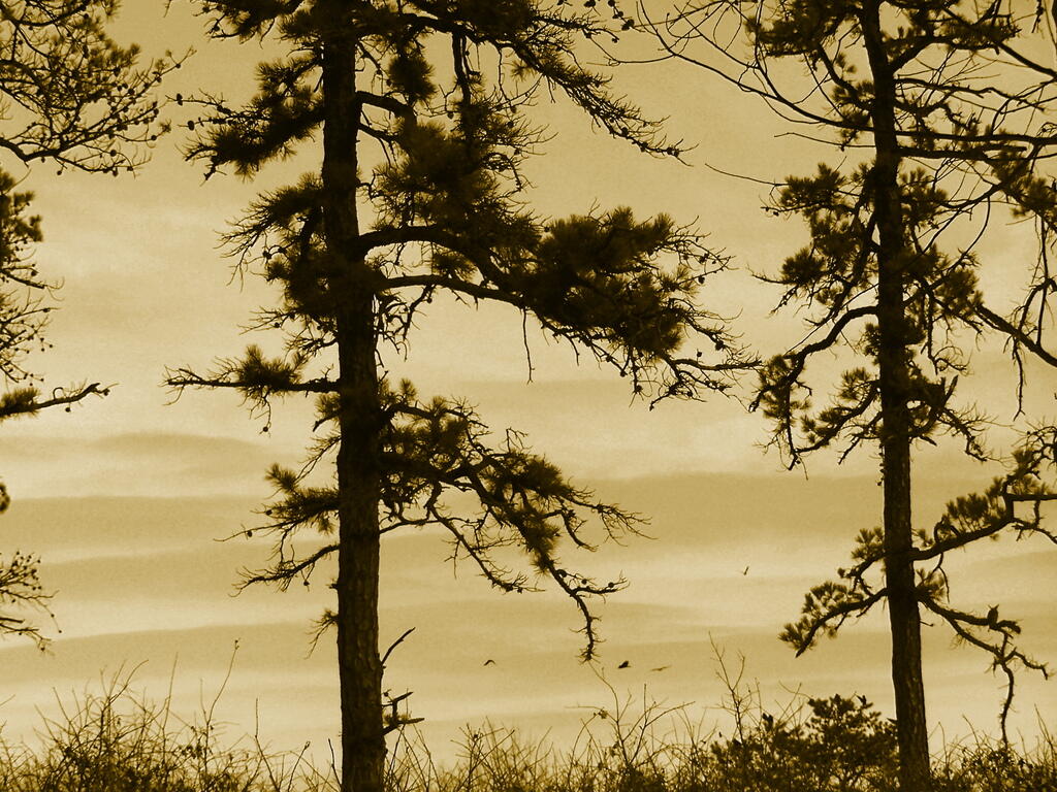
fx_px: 5771
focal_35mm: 189
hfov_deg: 10.5
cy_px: 396
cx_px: 528
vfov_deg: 7.9
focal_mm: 31.3
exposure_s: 1/1000
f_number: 4.5
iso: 80
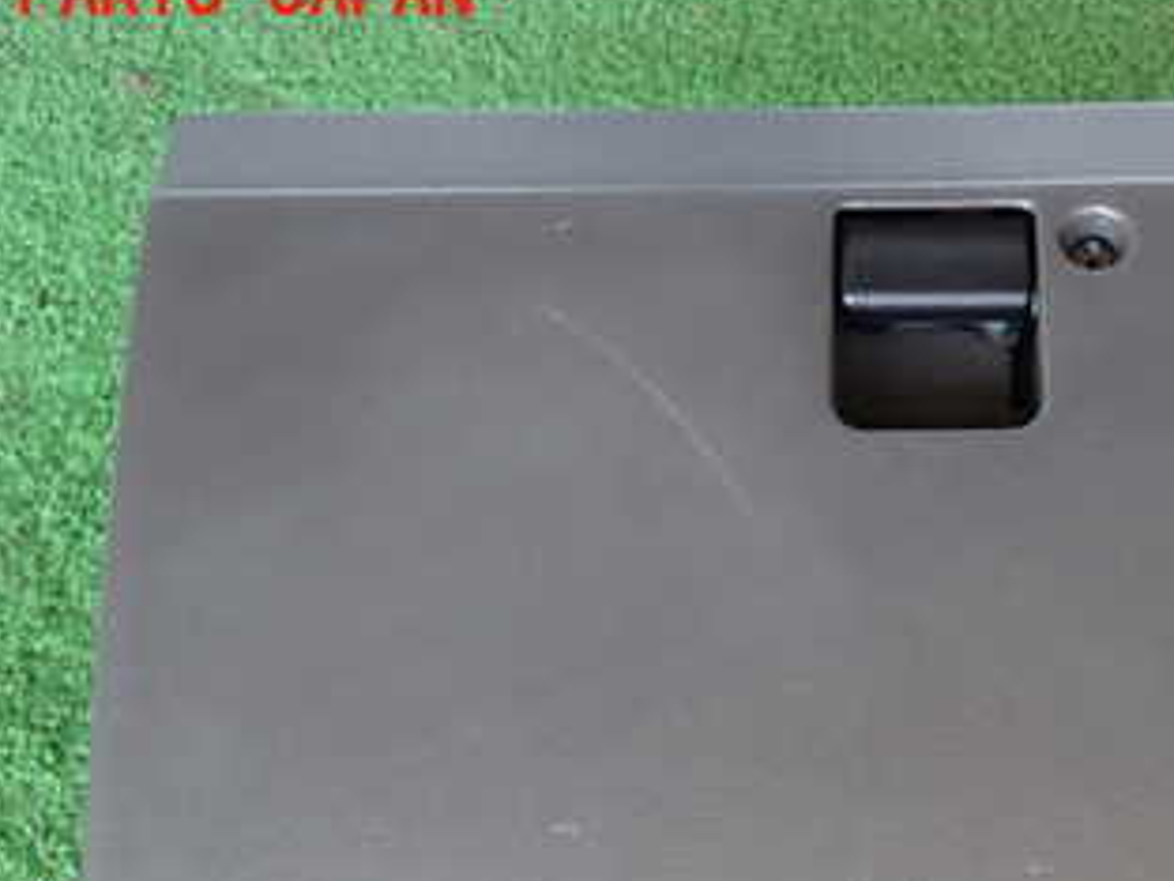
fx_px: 2476
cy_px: 791
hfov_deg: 26.2
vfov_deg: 19.8
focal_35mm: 73
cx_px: 918
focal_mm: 6.83
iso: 200
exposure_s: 1/50
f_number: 2.7
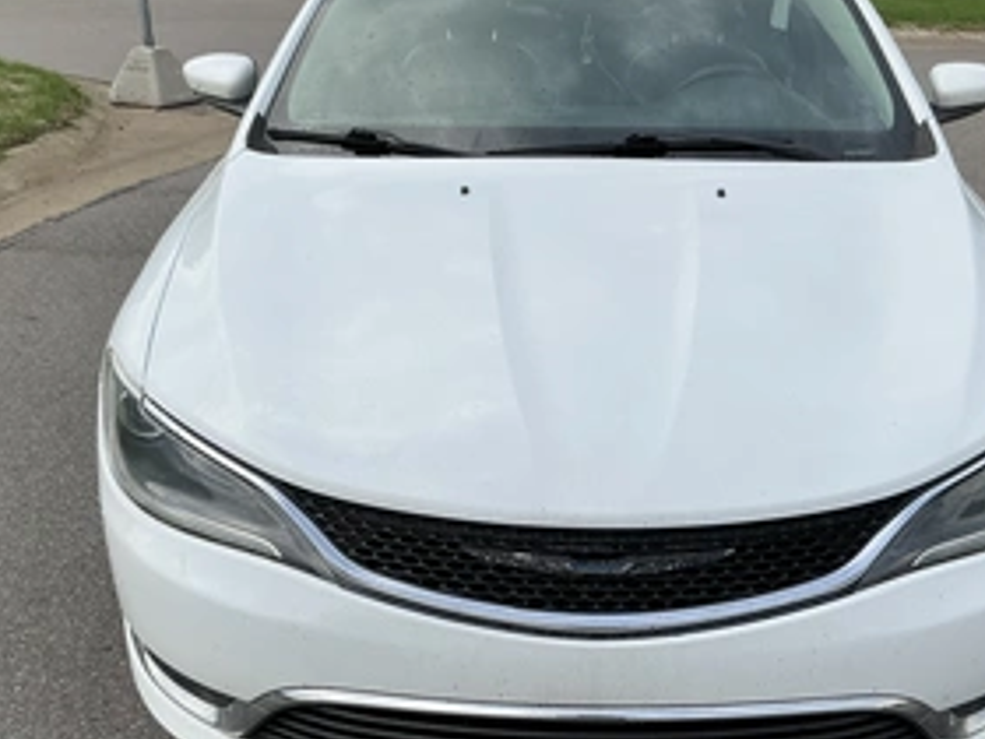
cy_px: 507
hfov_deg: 46.7
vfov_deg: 35.5
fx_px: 1138
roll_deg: -0.7
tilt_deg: -26.9
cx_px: 559
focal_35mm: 40
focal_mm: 3
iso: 25
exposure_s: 1/504
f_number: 1.8
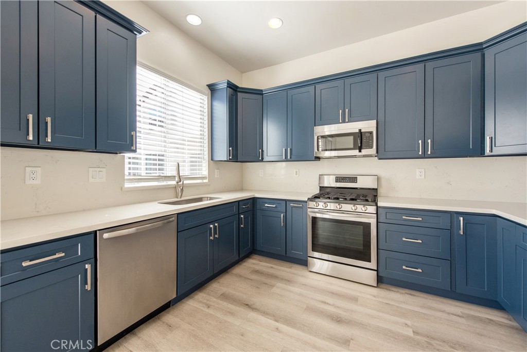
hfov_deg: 104.2
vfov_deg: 81.2
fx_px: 205
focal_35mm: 14
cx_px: 264
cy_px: 176
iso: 200
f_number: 5.6
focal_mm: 14
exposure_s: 1/125
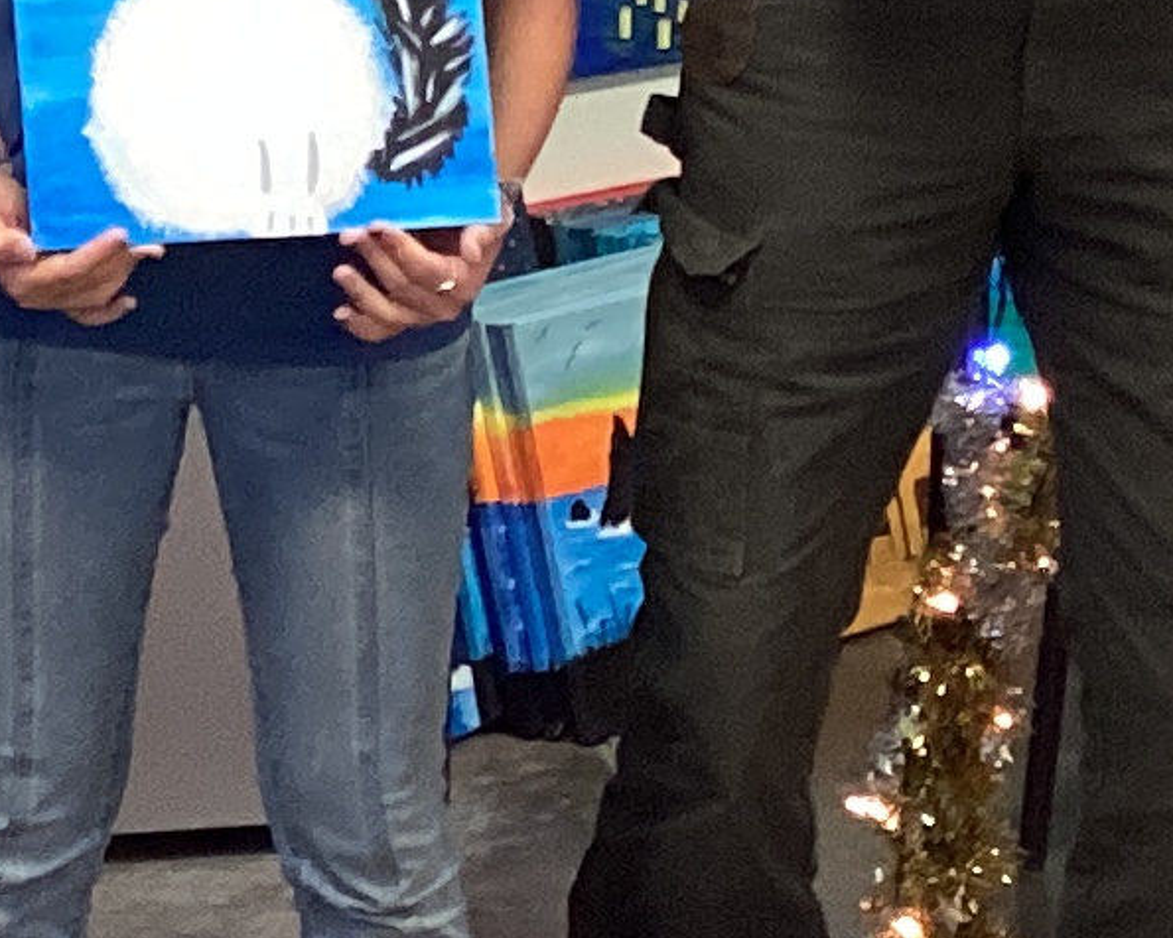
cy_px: 87
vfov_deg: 9.3
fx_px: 5763
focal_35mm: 166
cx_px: -465
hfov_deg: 11.3
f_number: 2.4
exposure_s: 1/50
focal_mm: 3.3
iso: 250
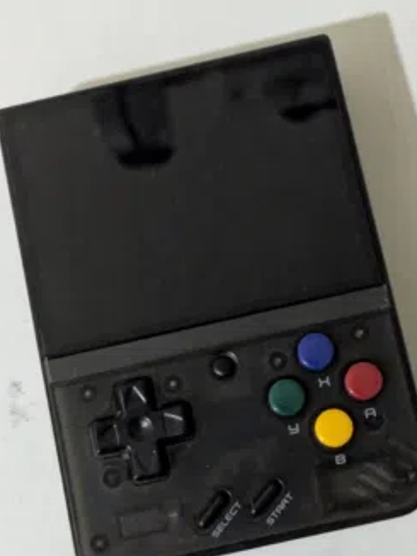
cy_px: 333
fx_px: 964
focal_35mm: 60
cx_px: 237
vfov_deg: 32.1
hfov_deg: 24.4
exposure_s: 1/77.1
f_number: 1.7
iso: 2447
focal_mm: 4.53
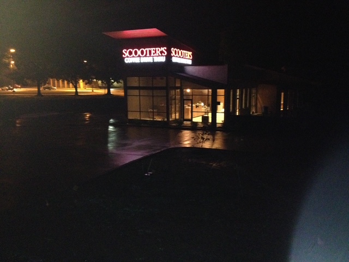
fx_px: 353
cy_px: 131
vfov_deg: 40.7
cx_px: 174
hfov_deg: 52.6
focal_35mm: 35
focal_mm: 4.28
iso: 800
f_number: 2.4
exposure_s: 1/16
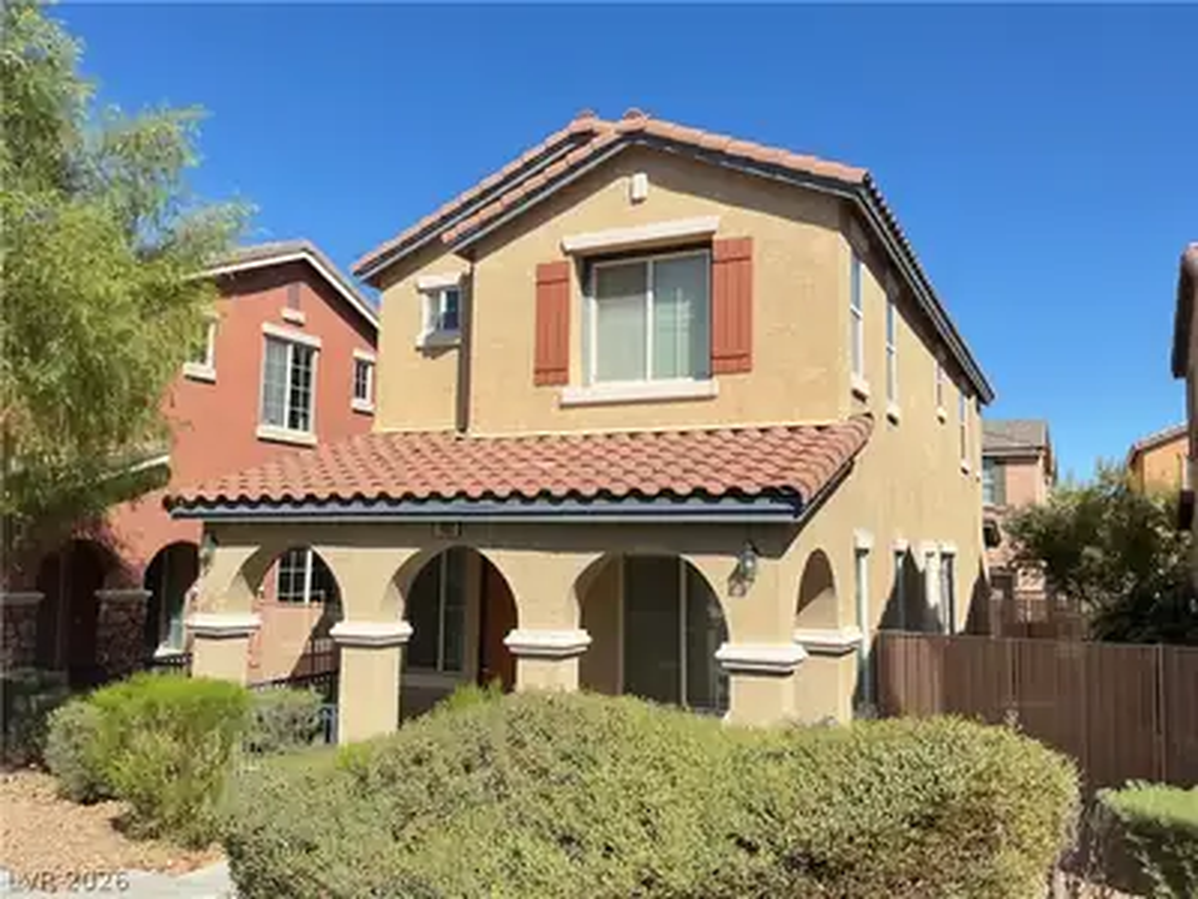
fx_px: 1004
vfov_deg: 48.2
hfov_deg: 61.7
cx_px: 599
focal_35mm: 29
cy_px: 450
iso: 25
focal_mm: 3
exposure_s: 1/1035
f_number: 1.8
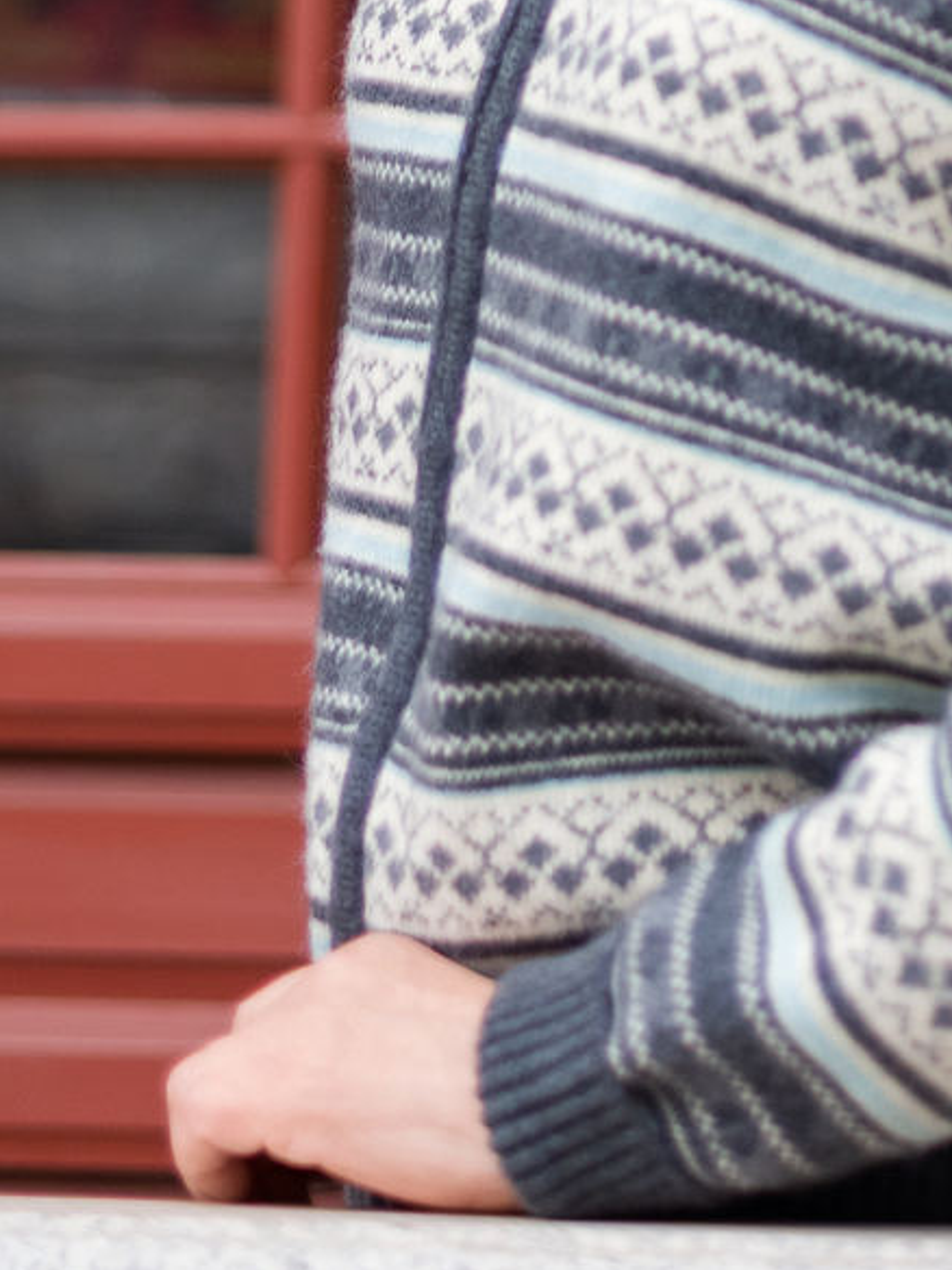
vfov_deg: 11.8
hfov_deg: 9.4
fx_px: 5794
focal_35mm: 158
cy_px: -808
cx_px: 830
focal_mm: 50
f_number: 1.8
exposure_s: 1/800
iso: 160
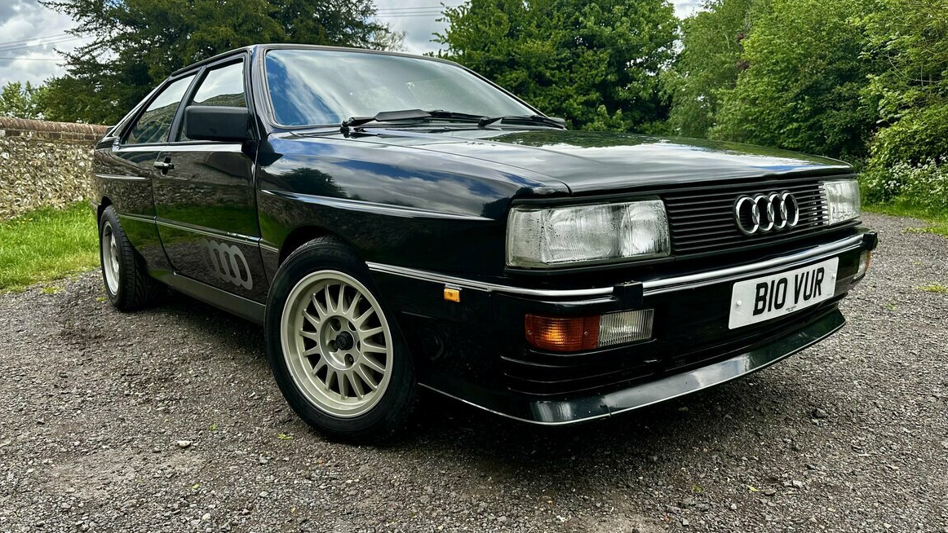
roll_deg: -1.6
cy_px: 266
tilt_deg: -8.7
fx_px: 679
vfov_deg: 42.9
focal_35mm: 27
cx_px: 480
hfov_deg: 69.9
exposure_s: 1/989
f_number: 1.78
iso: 80
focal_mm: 6.86
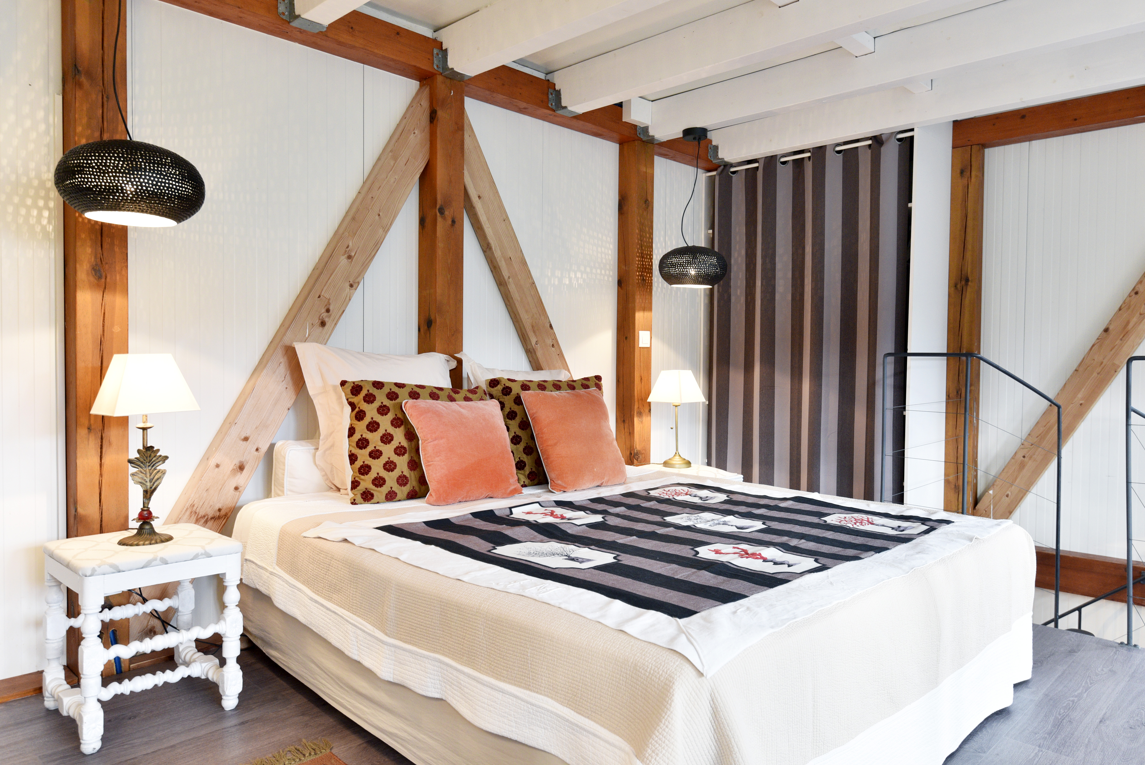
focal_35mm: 24
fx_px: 764
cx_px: 572
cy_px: 382
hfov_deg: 73.7
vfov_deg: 53.2
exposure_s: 1/25
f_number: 6.3
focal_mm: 24
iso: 1000
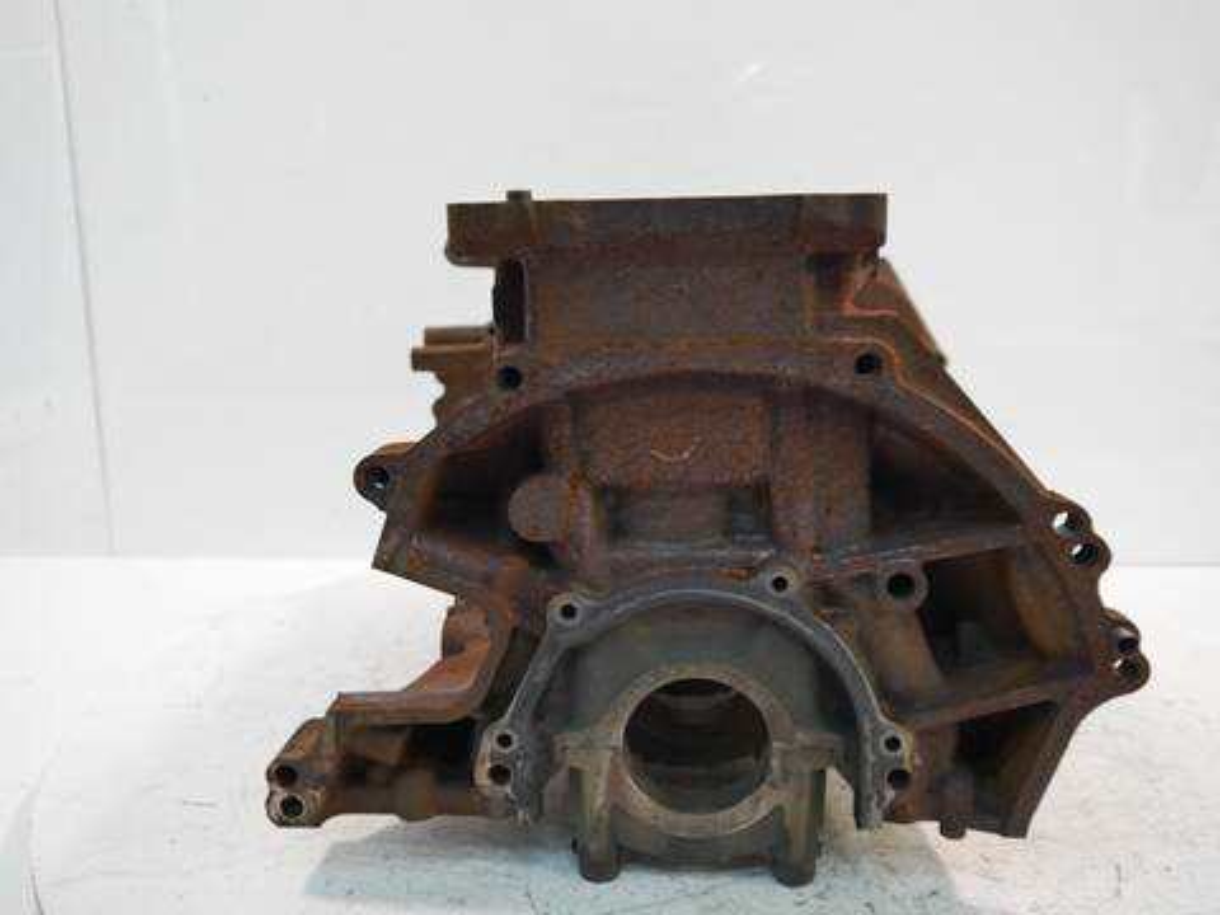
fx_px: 1057
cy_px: 458
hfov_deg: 60.0
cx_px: 610
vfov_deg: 46.8
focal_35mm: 30
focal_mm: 15
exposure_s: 1/60
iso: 640
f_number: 3.5
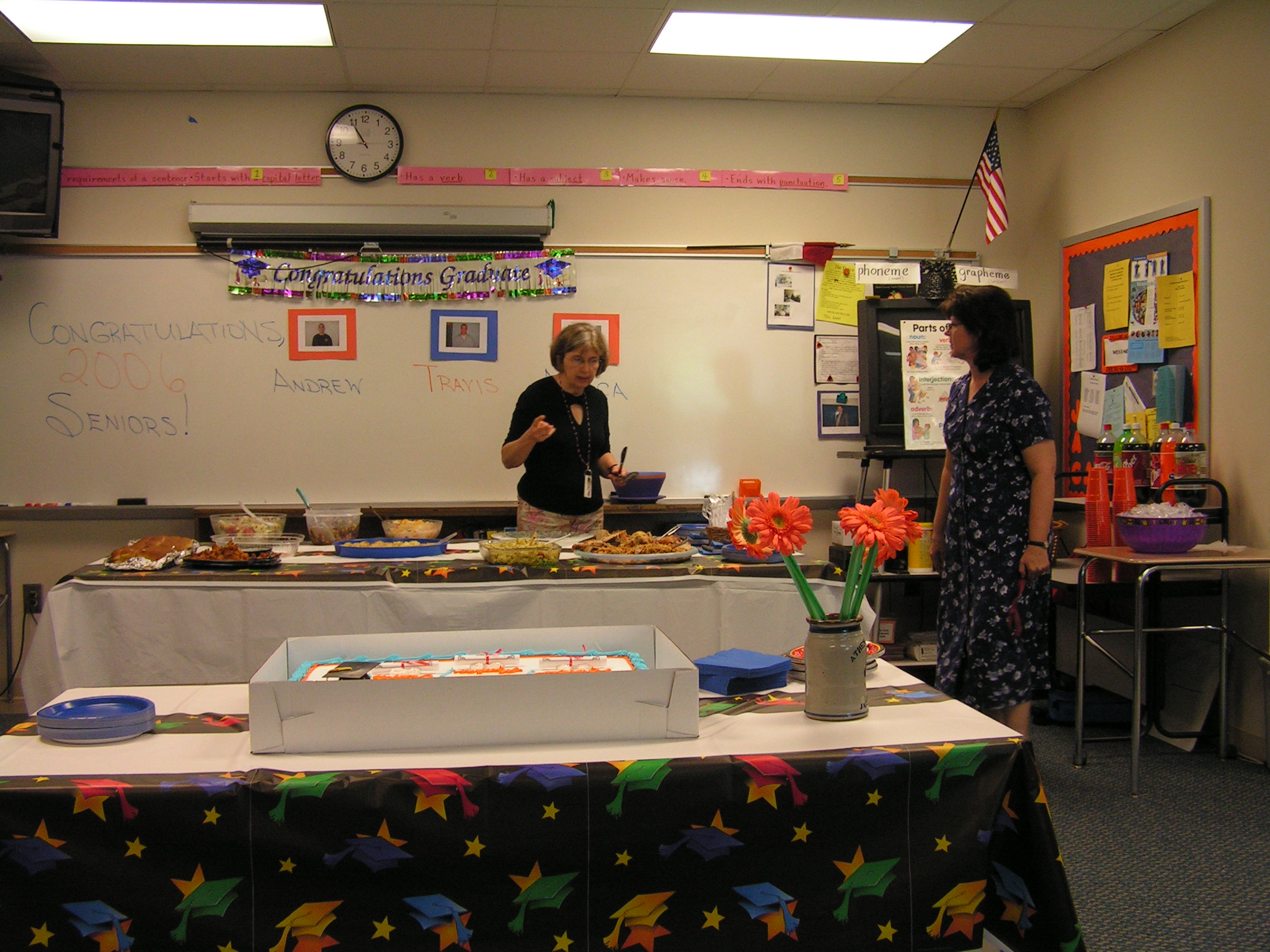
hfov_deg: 49.0
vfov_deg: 37.7
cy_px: 476
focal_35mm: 38
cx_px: 635
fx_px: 1394
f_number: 2.8
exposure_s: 1/50
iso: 100
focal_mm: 6.3
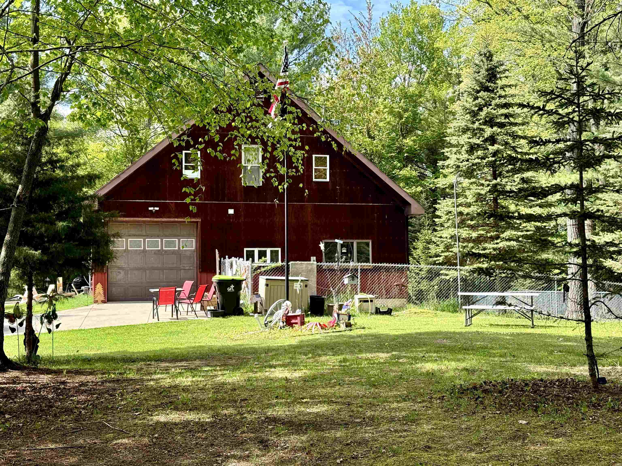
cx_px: 311
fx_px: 862
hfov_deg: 39.7
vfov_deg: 30.3
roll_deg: +0.7
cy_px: 233
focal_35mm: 48
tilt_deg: +3.4
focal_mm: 6.76
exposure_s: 1/1353
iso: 100
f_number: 1.78
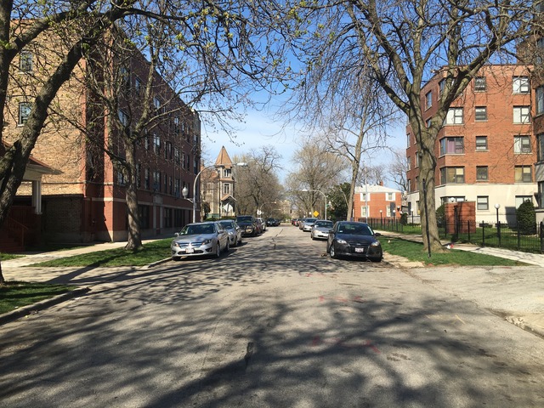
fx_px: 456
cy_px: 204
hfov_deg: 61.7
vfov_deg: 48.2
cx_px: 272
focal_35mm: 29
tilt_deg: +0.4
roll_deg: +0.2
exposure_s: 1/1350
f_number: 2.2
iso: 25
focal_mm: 4.15
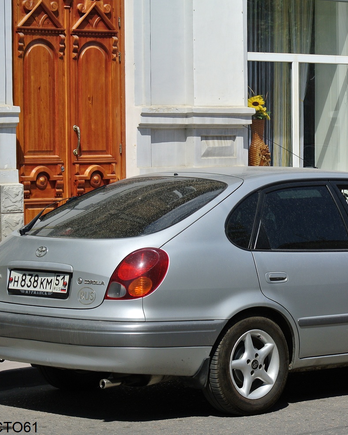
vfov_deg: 13.2
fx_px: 1880
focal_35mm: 146
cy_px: 217
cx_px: 288
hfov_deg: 10.5
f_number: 5
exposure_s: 1/1000
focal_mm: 38.5
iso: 100
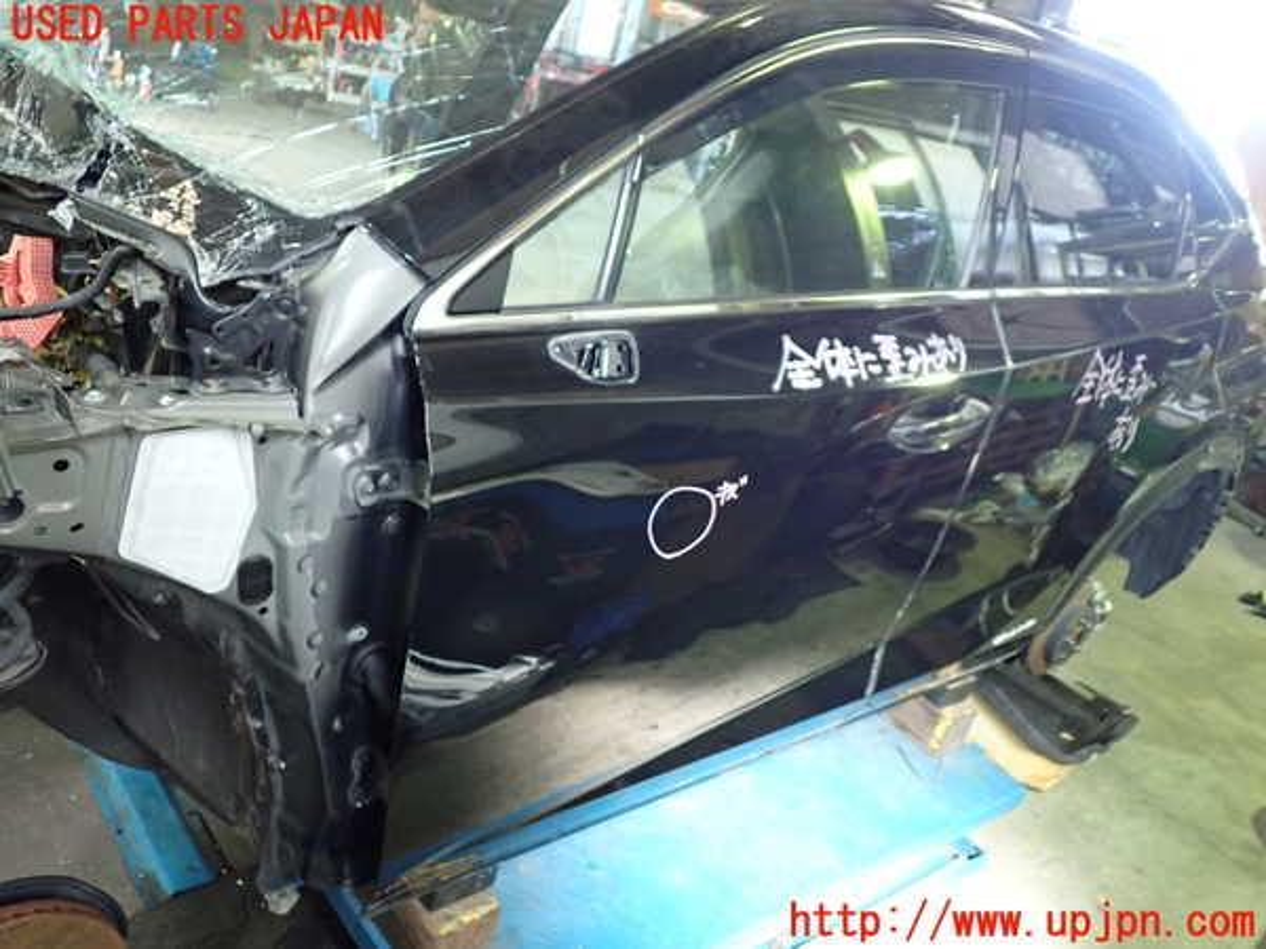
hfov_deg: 60.0
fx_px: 1097
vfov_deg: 46.8
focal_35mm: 30
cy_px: 474
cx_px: 633
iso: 500
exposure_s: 1/30
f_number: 2.3
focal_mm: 5.4
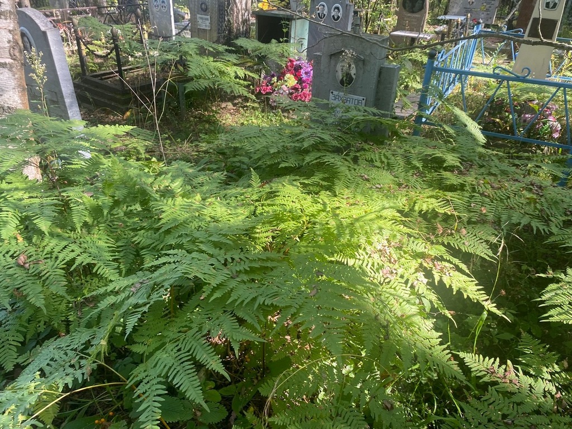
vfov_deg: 53.1
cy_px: 214
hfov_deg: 67.3
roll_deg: -6.8
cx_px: 286
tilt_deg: -28.2
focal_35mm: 26
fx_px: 430
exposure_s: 1/122
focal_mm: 4.25
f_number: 1.8
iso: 40
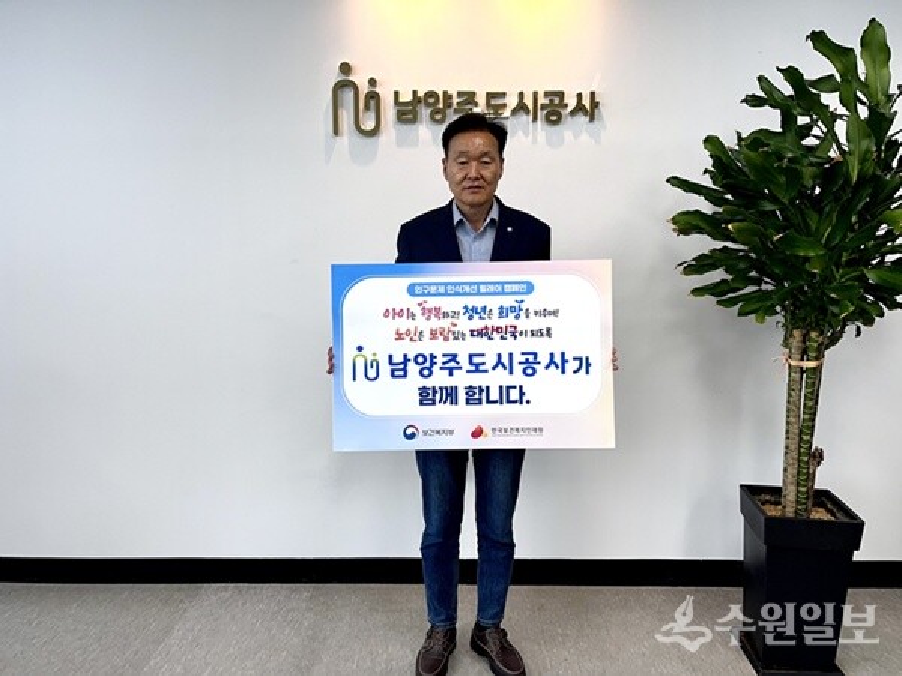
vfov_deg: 53.1
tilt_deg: -7.8
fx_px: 677
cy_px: 338
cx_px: 451
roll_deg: -0.6
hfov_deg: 67.3
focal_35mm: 26
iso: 32
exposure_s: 1/120
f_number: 1.6
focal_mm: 5.1
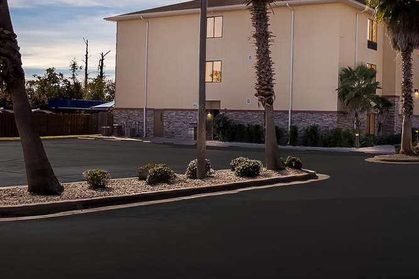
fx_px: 419
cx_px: 411
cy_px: 27
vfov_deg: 34.7
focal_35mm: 36
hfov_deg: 45.6
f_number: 8
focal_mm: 16
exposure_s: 1/250
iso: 320
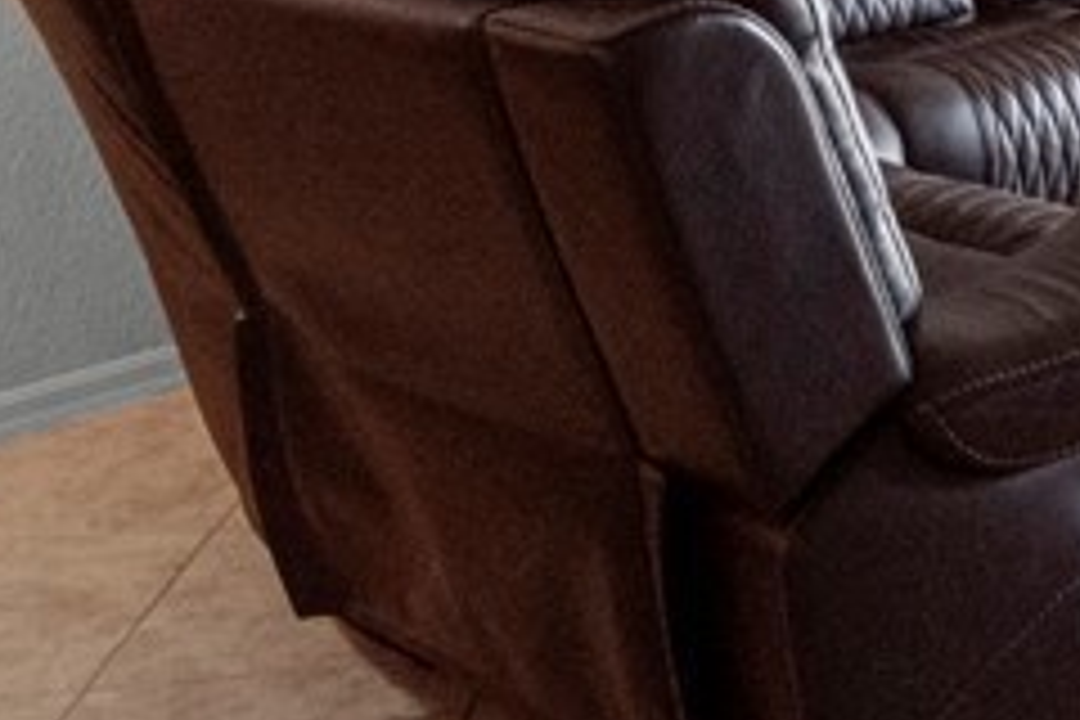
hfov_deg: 26.6
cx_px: 1269
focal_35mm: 68
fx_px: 2040
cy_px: -459
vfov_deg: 17.3
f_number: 5
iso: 800
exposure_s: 1/100
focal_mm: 10
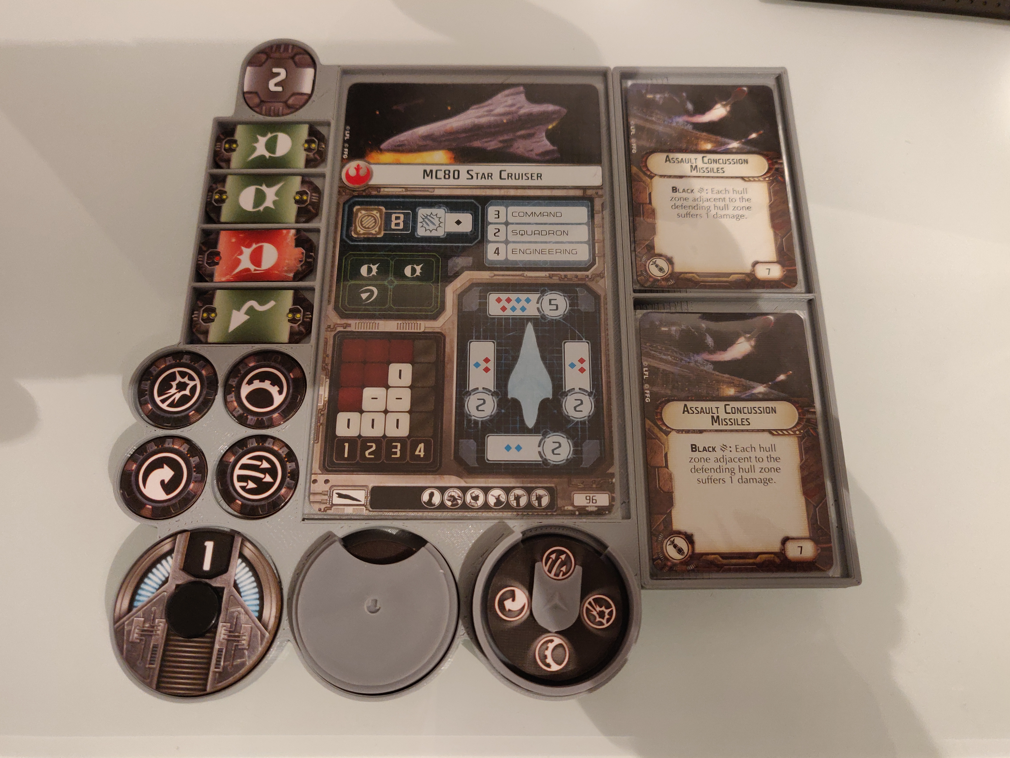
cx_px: 505
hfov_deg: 69.4
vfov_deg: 54.9
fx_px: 729
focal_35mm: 25
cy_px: 379
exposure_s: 1/25
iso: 800
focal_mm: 4.25
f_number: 1.7
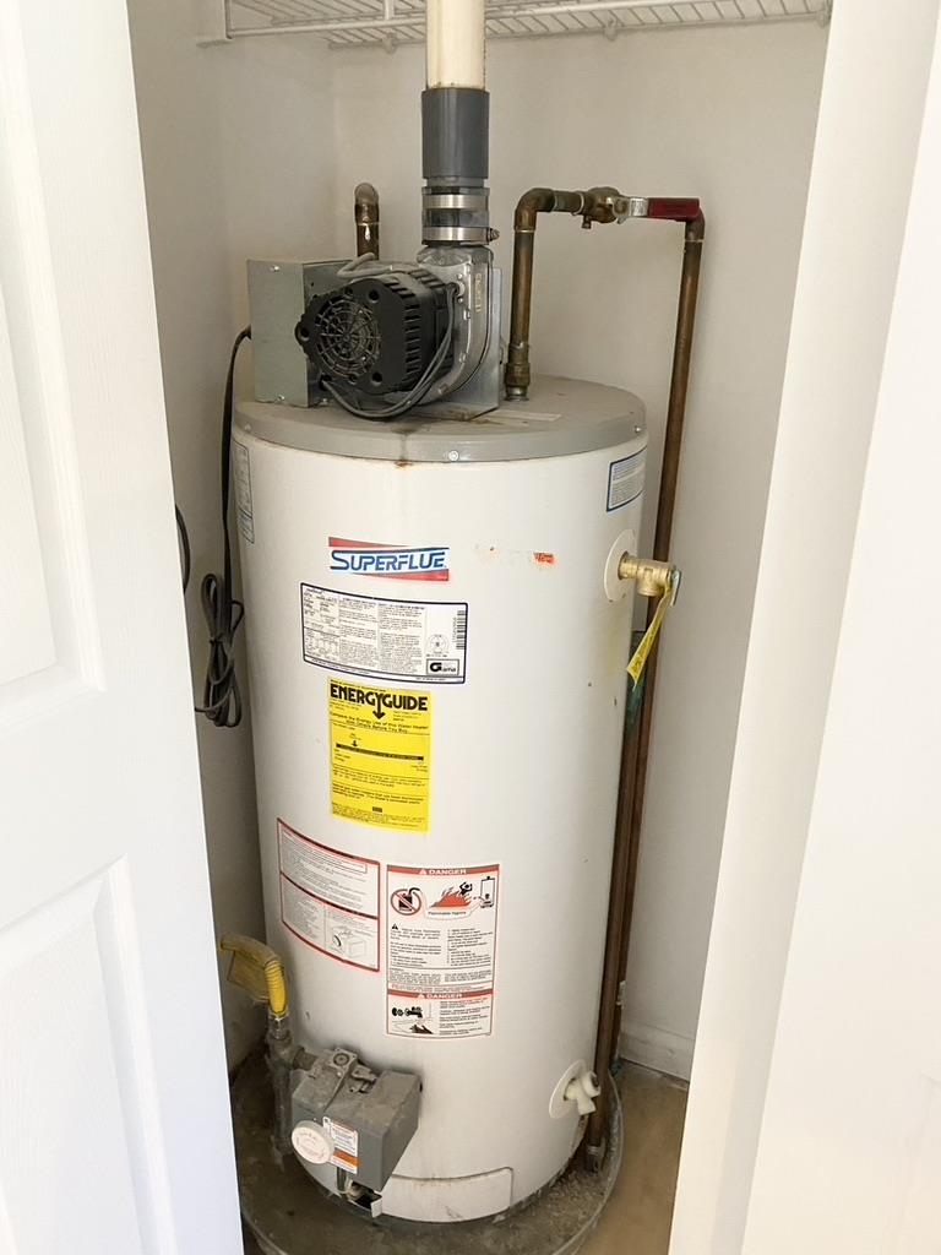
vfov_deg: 67.3
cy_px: 628
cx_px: 470
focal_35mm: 26
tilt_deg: -18.2
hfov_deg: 53.1
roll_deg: -1.4
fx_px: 942
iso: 400
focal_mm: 4.25
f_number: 1.8
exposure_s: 1/60
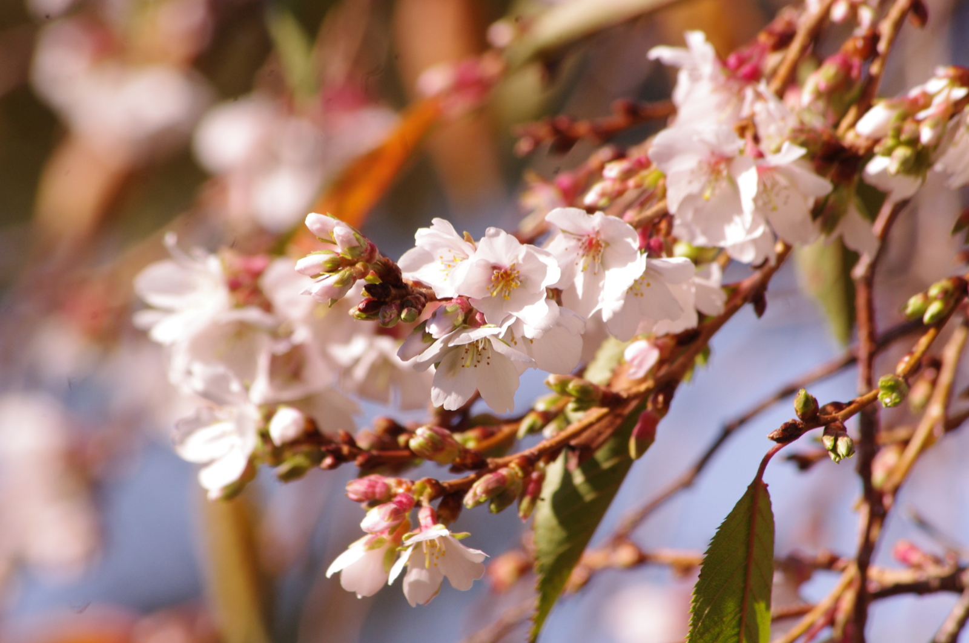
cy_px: 322
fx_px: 12099
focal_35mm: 450
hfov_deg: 4.6
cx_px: 484
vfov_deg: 3.0
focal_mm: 300
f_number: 11
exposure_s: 1/400
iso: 400
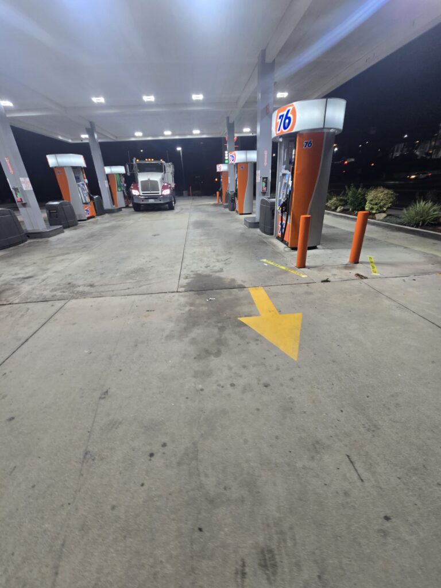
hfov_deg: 89.9
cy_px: 294
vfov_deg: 106.2
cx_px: 220
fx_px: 221
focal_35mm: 13
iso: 125
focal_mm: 2.2
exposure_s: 1/60
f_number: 2.2
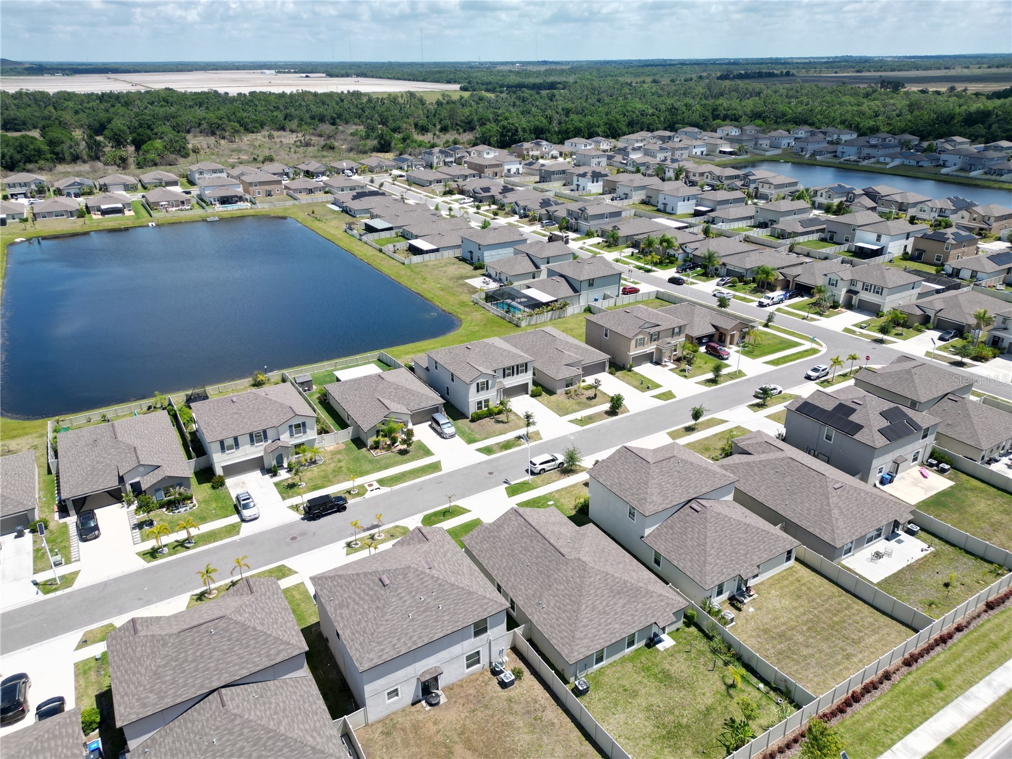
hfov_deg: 71.6
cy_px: 380
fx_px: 702
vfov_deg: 56.8
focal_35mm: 24
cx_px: 506
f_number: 1.7
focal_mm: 6.72
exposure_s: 1/2500
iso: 110
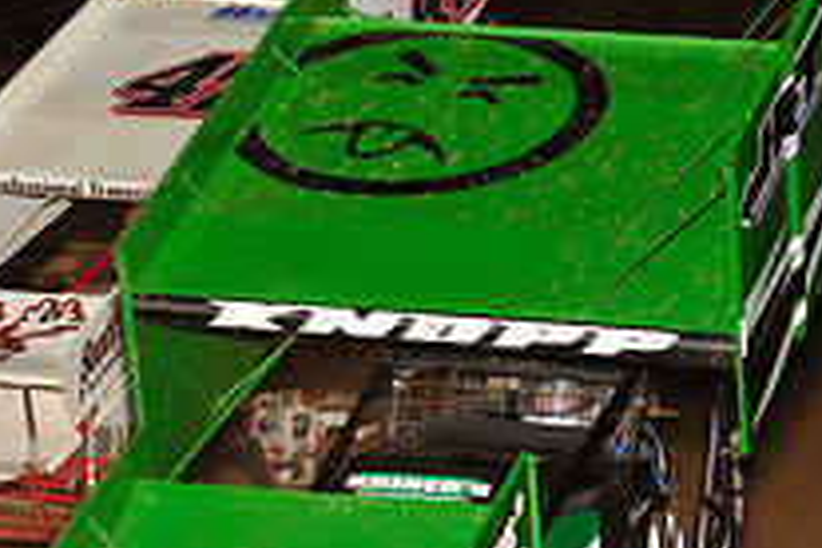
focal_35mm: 224
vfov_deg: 6.1
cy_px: 425
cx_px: 242
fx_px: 5114
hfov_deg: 9.2
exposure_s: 1/250
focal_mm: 80
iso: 800
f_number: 7.1
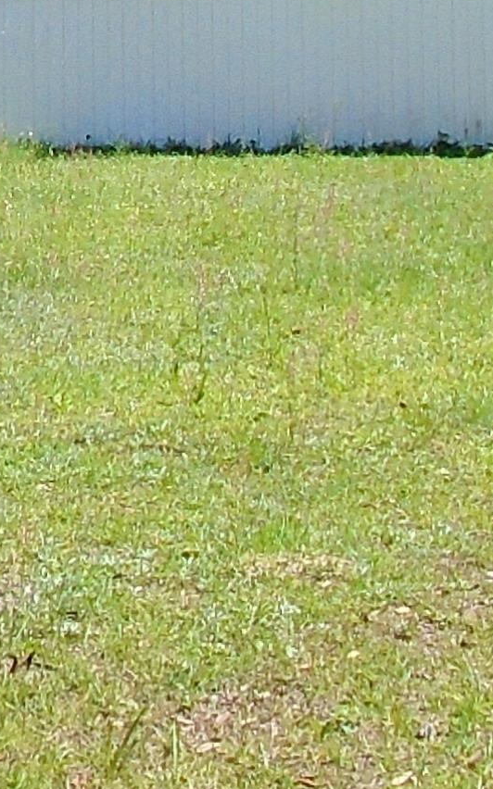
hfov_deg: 13.0
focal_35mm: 100
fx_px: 2151
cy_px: 42
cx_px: 136
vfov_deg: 20.3
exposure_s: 1/400
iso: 400
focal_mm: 5.5
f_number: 8.8
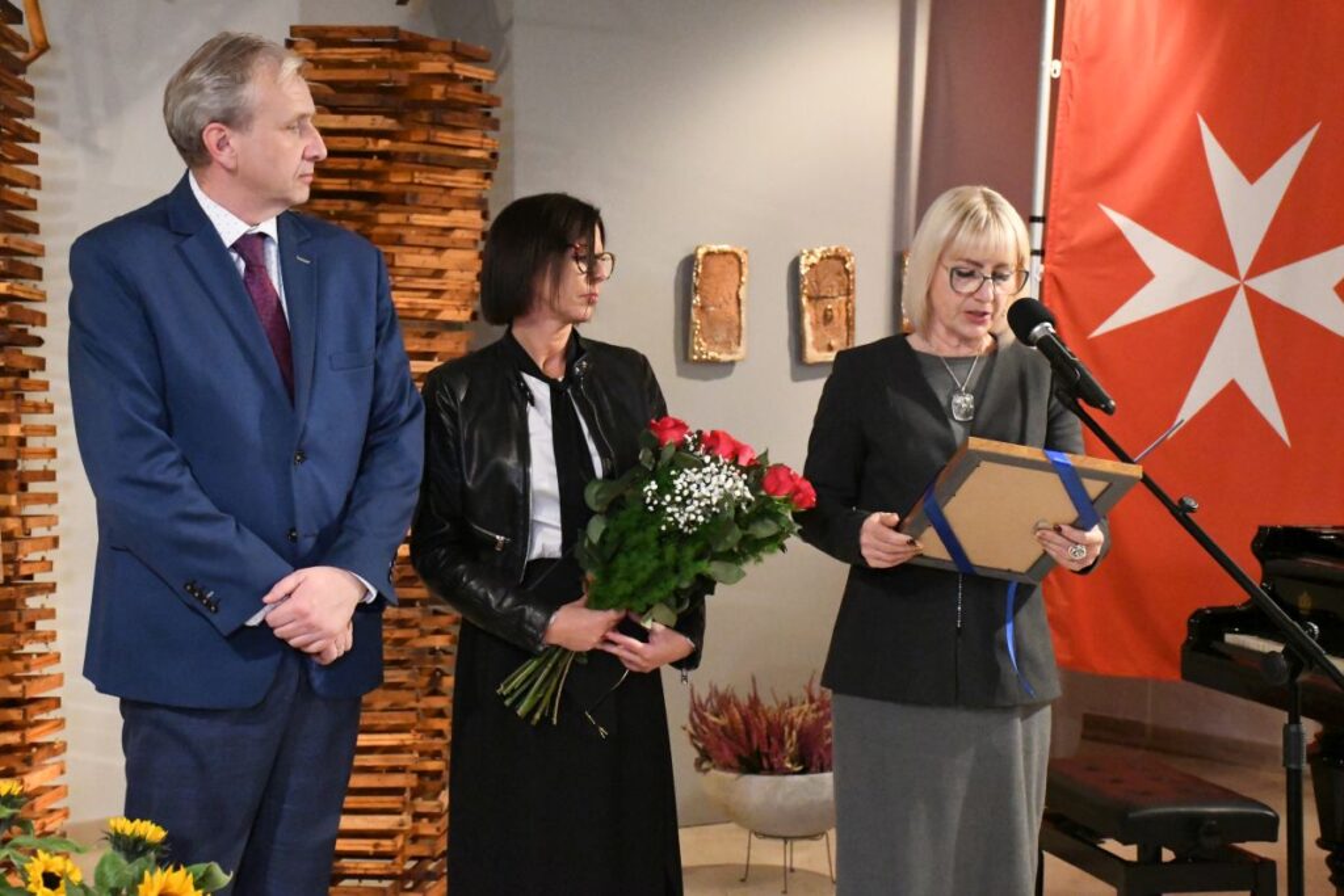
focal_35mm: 63
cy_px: 448
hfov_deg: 31.9
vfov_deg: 21.6
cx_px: 672
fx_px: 2352
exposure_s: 1/160
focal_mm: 42
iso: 18000
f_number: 5.6
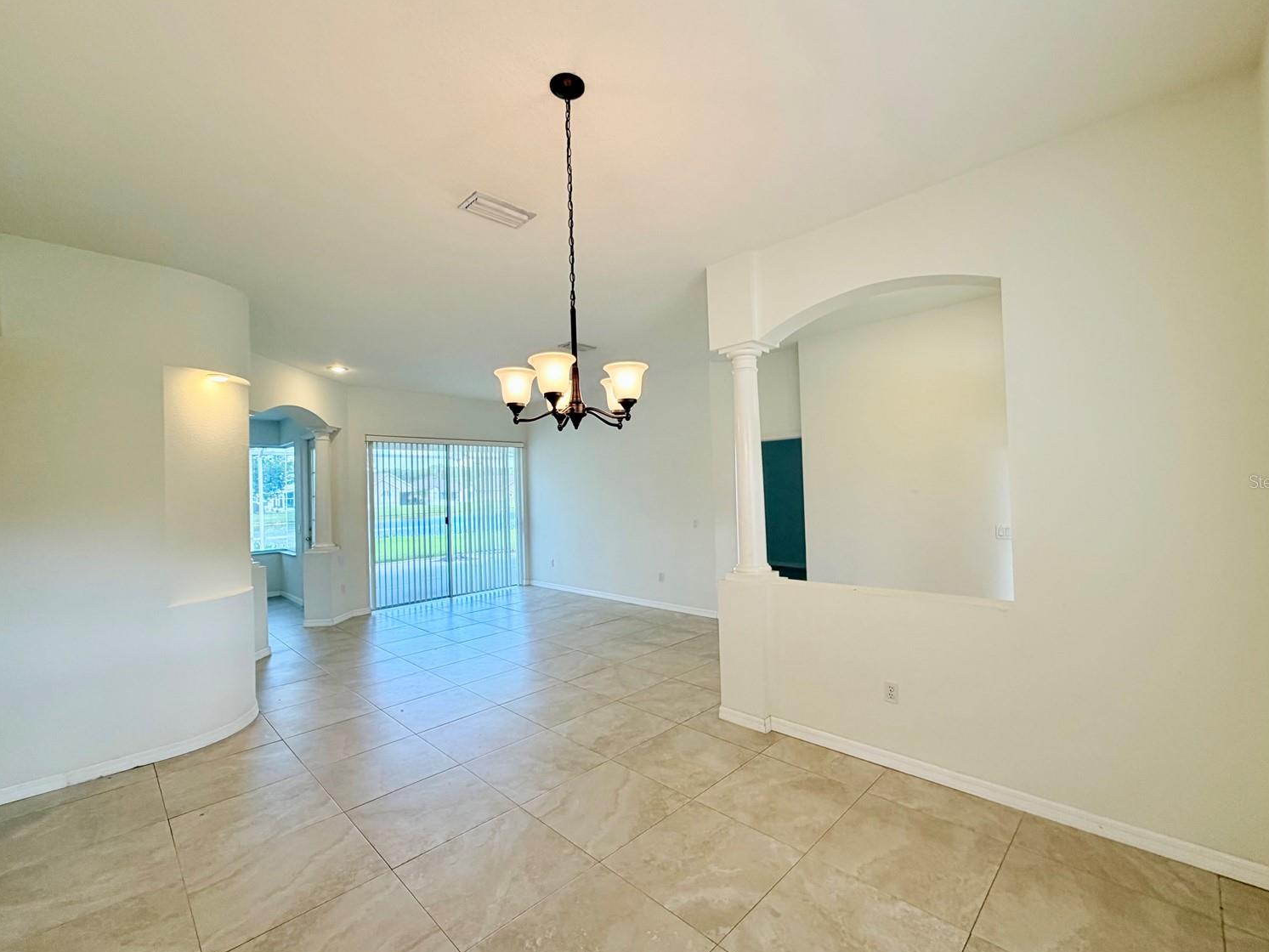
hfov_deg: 98.1
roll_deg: +2.4
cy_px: 481
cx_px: 649
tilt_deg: +0.9
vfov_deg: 81.8
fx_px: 550
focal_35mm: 15
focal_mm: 2.22
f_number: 2.2
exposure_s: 1/120
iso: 125
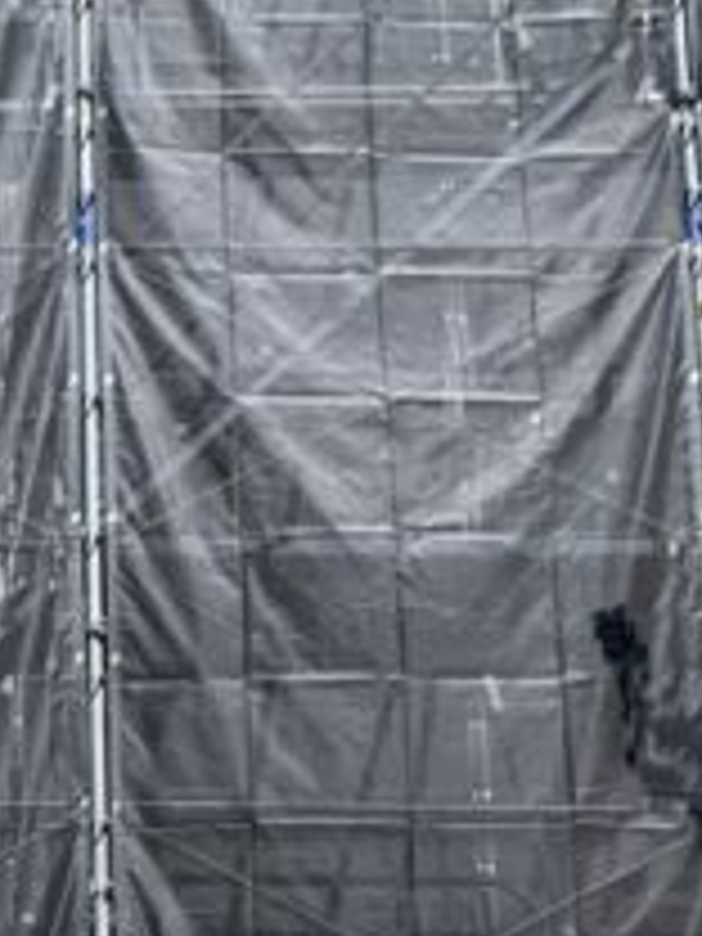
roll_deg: -1.3
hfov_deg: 11.1
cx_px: -360
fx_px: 3461
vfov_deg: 15.2
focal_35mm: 128
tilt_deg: +18.1
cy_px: 819
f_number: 1.8
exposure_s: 1/1953
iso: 25
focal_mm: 4.25
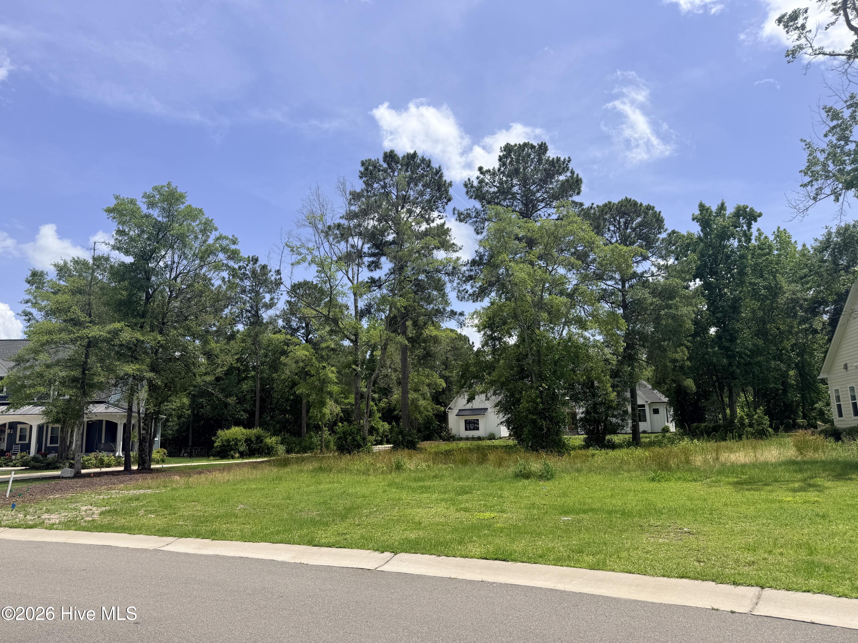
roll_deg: +1.5
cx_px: 429
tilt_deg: +10.1
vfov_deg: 56.8
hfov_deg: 71.6
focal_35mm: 24
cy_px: 322
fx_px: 595
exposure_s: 1/6173
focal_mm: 6.76
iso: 80
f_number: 1.78
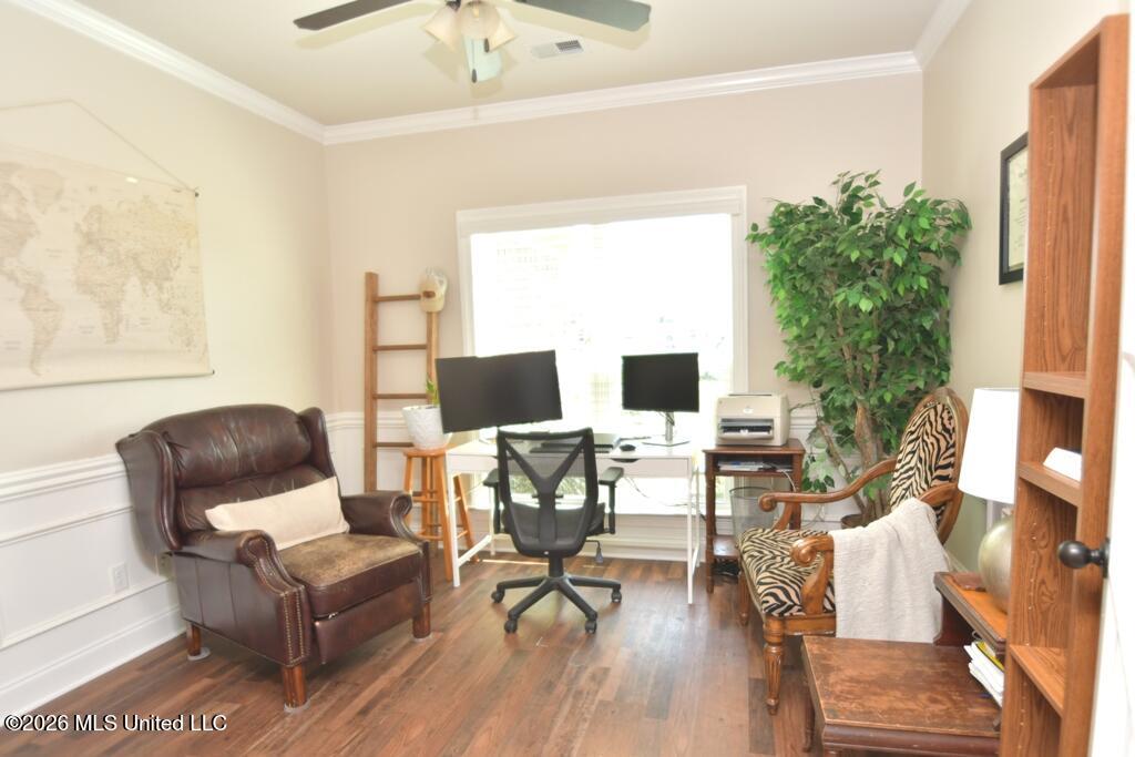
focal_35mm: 19
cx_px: 568
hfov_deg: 86.9
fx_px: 599
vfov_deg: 64.6
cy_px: 378
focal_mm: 13
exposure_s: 1/125
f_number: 4
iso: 250
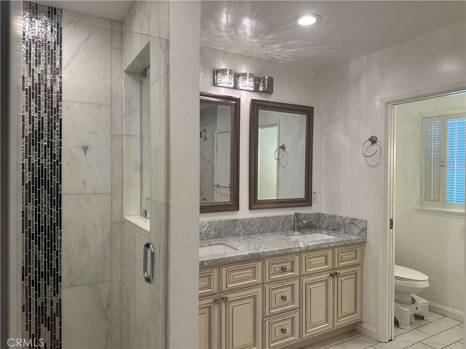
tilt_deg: +0.7
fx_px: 323
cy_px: 174
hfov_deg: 71.6
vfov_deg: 56.8
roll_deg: -0.5
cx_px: 233
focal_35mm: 24
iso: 100
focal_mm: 6.86
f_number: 1.78
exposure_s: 1/120
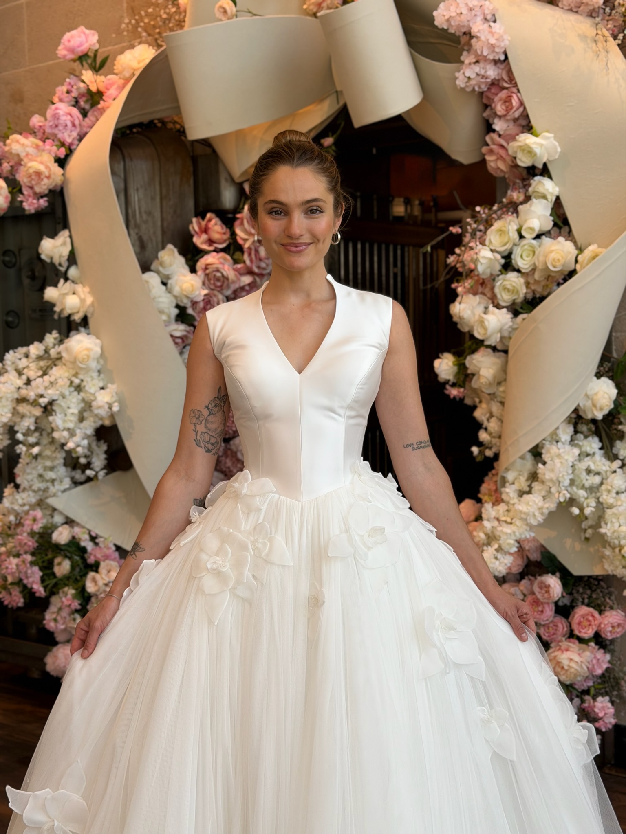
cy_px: 417
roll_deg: +0.8
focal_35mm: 48
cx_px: 313
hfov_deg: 30.3
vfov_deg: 39.7
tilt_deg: -4.0
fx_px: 1157
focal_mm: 6.76
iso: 64
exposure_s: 1/361
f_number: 1.78
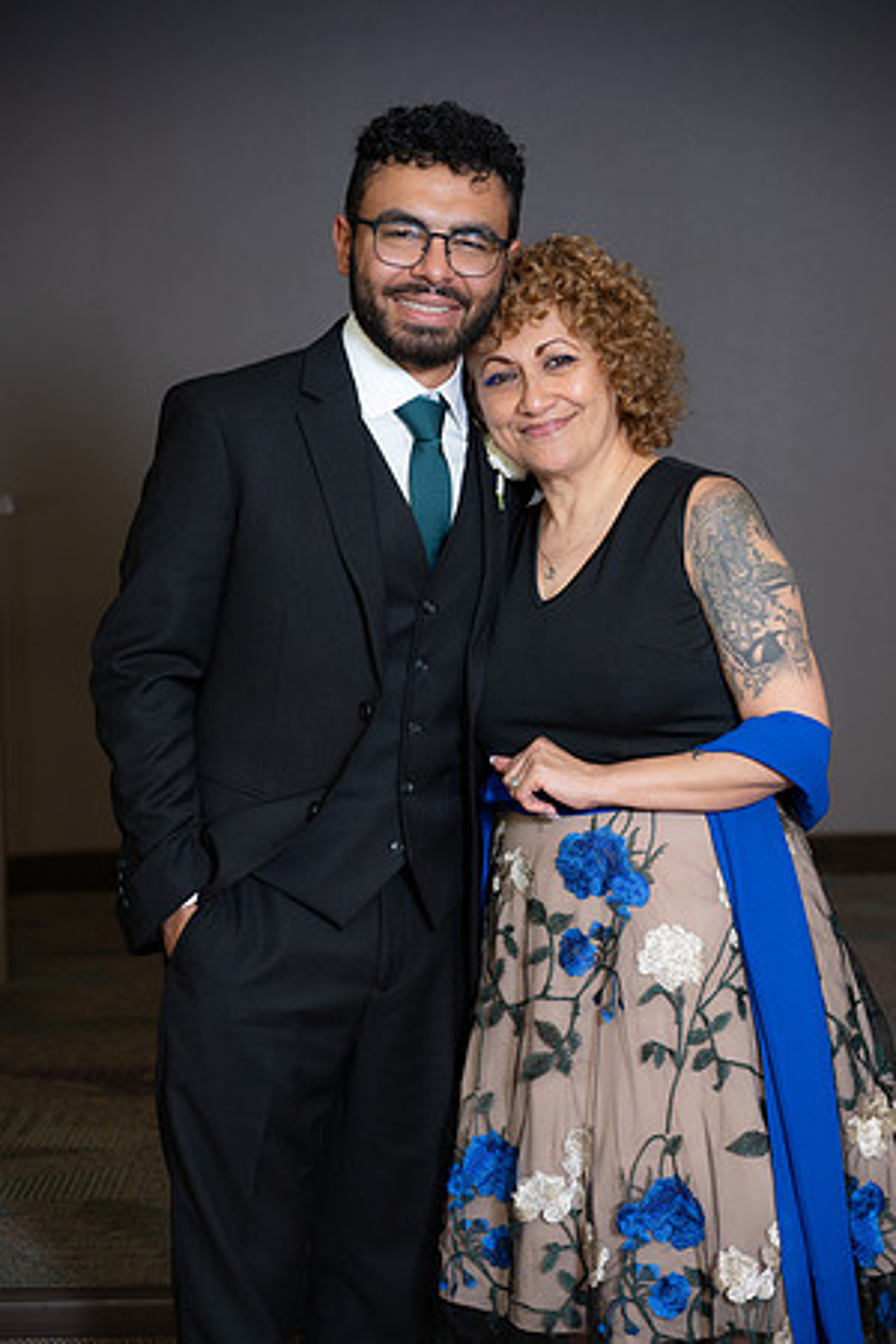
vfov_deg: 28.8
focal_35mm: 70
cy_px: 672
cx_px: 448
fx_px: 2613
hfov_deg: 19.5
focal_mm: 70
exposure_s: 1/50
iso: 250
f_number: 4
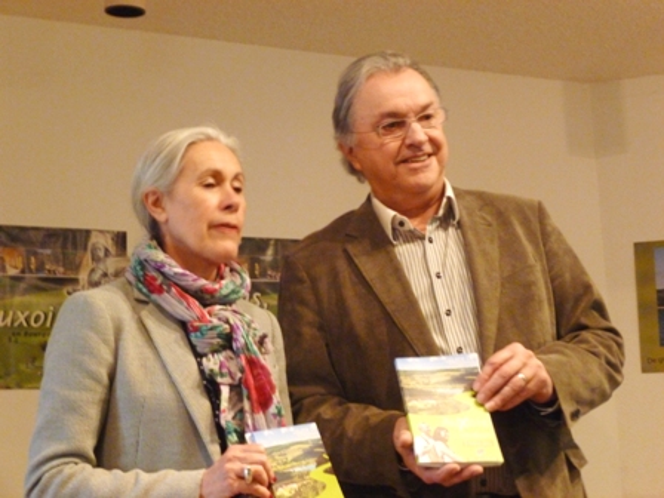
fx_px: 1324
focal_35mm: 69
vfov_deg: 21.3
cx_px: 332
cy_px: 249
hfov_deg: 28.2
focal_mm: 12.3
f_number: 4.6
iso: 800
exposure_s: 1/10
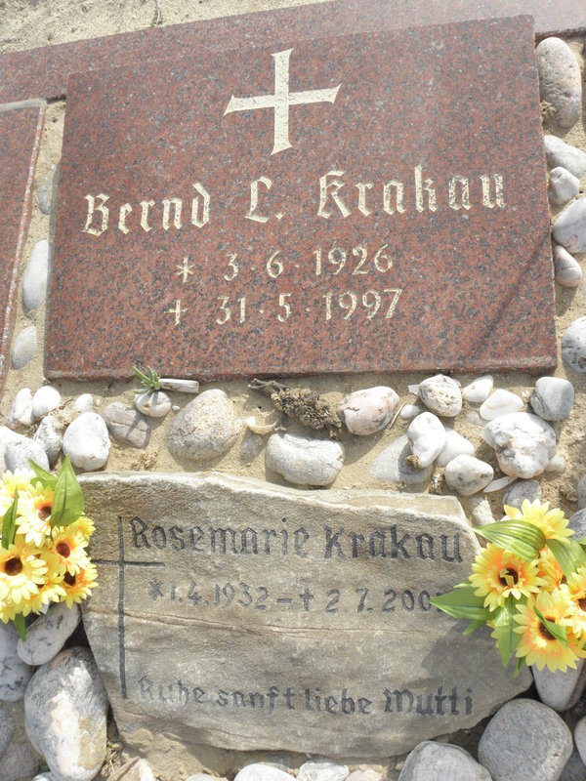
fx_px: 587
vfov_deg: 67.3
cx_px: 293
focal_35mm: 26
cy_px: 390
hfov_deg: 53.1
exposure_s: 1/800
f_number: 5.6
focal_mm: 4.6
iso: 200
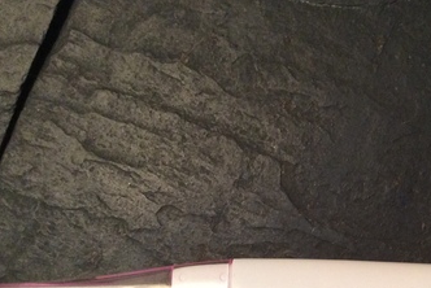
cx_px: 356
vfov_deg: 21.9
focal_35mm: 60
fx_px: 719
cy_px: 285
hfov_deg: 32.3
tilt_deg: -87.0
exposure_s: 1/25
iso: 250
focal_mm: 3.3
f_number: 2.4
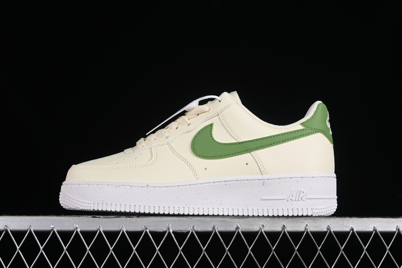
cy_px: 134
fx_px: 837
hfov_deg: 27.0
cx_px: 201
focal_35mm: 75
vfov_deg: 18.2
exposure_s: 1/100
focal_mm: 50
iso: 160
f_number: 8
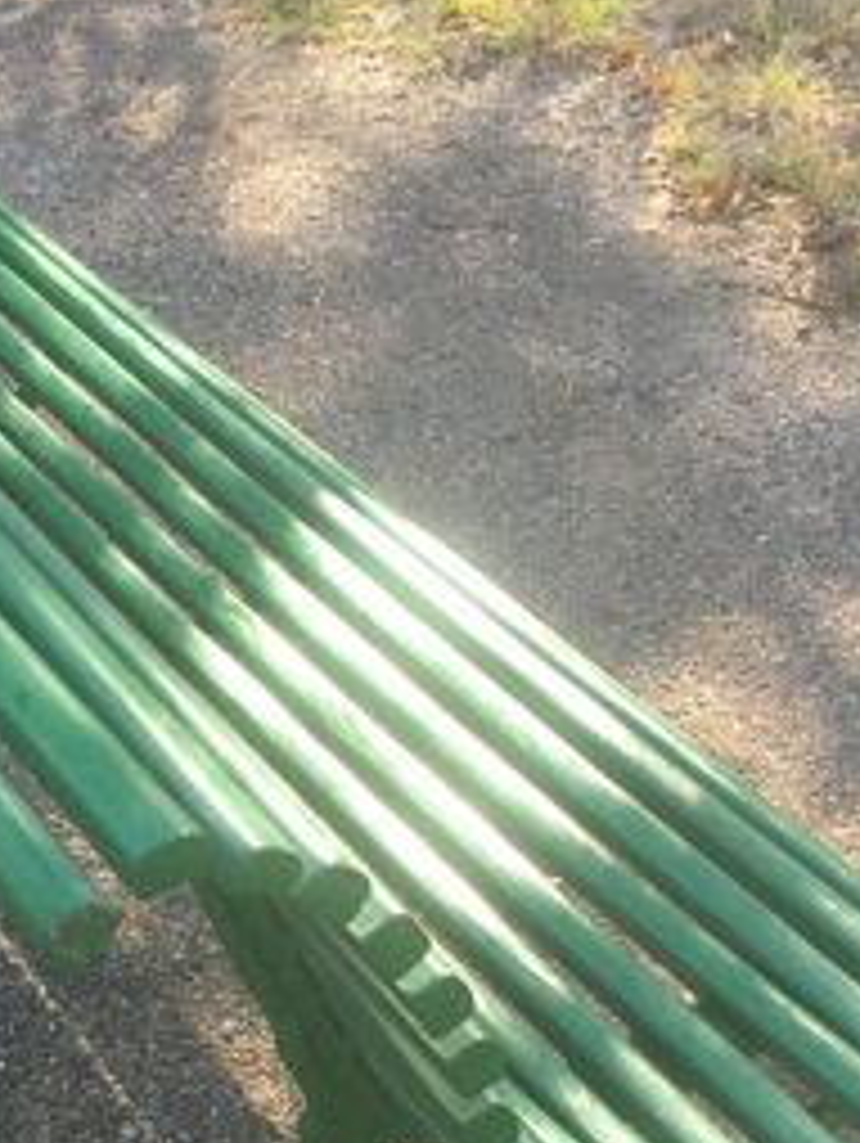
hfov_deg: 20.0
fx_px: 2414
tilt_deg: -40.4
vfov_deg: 26.1
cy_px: 950
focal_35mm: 73
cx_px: 194
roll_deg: -0.7
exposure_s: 1/100
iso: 32
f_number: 2.2
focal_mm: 4.15
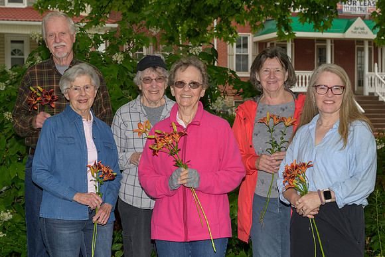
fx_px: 781
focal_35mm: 73
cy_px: 151
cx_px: 173
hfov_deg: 27.7
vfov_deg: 18.7
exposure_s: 1/250
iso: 250
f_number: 7.1
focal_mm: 54
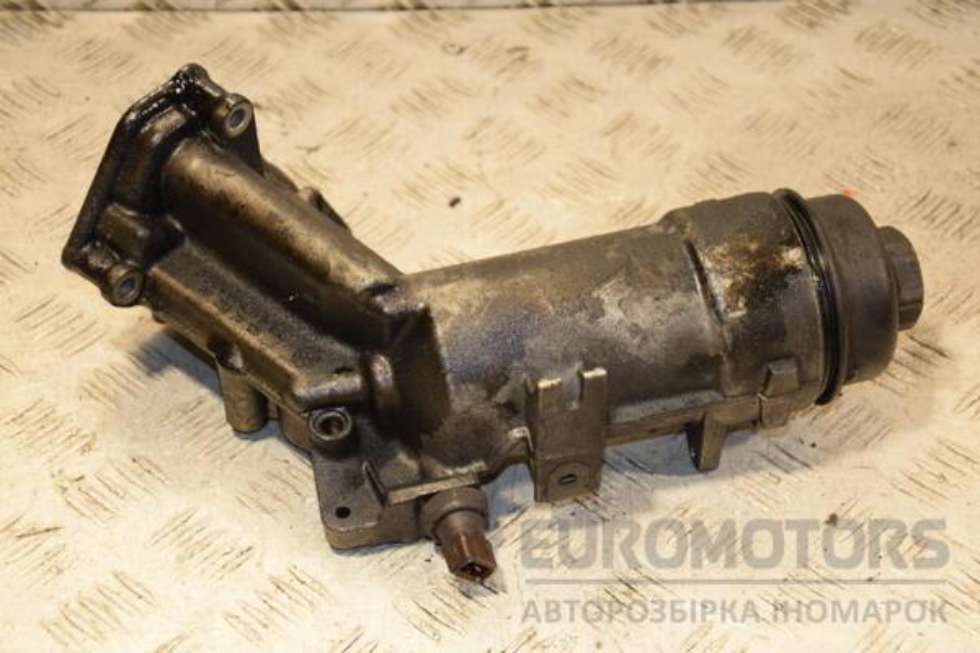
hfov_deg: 26.0
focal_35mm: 78
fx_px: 2123
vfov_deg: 17.5
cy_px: 326
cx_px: 490
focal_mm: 52
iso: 800
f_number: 5
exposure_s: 1/160
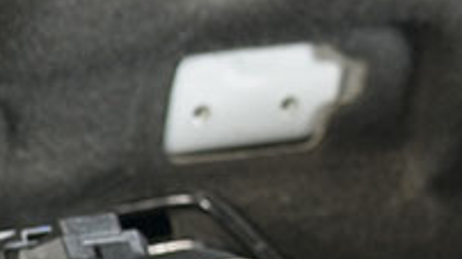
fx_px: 12956
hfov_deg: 2.0
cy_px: 103
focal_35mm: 1059
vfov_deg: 1.1
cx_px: 597
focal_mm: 170
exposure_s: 1/100
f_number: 7.1
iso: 100
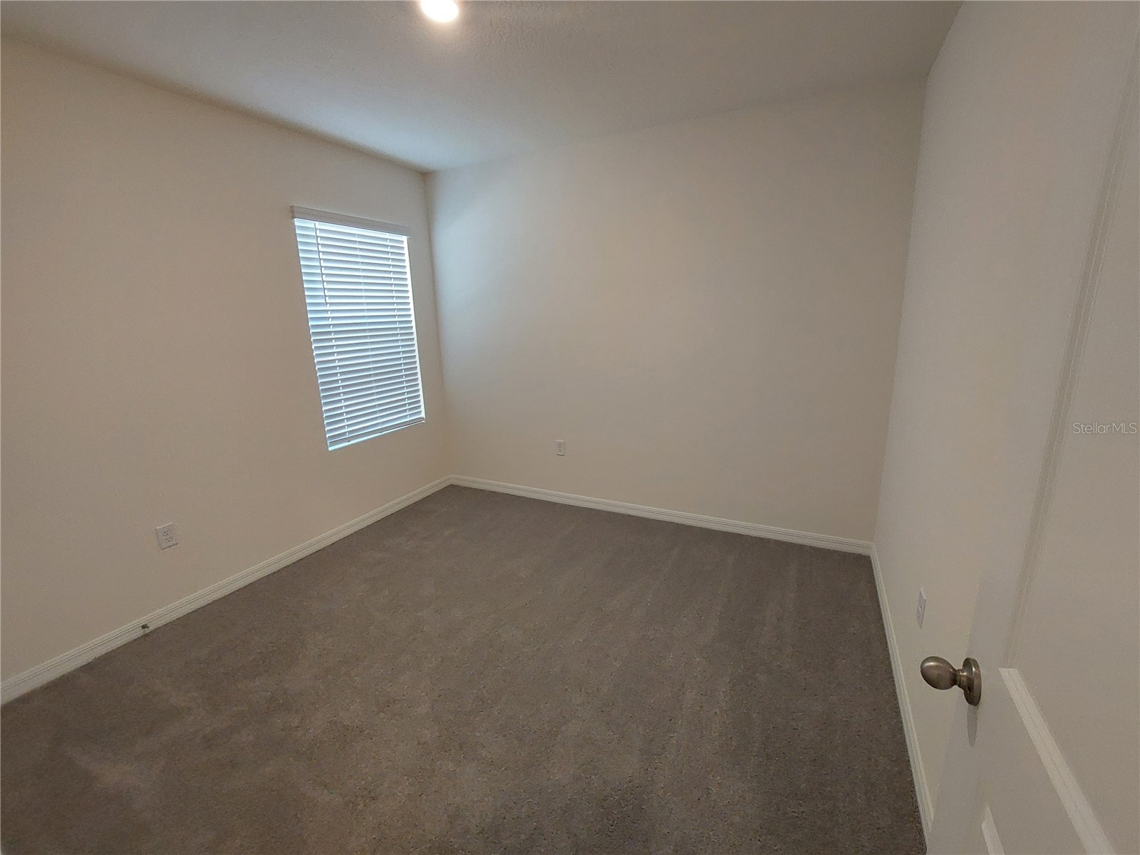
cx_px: 570
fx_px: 428
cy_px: 428
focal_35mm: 13
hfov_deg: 106.2
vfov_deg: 89.9
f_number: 2.2
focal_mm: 1.74
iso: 320
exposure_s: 1/60
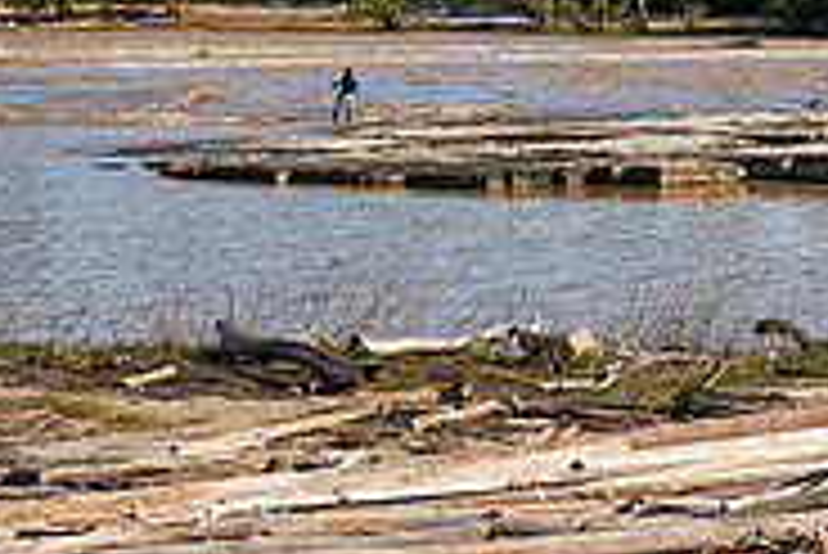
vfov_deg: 13.5
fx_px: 2325
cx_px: 1278
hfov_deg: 17.8
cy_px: 110
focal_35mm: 101
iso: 200
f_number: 11
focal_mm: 32
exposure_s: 1/200
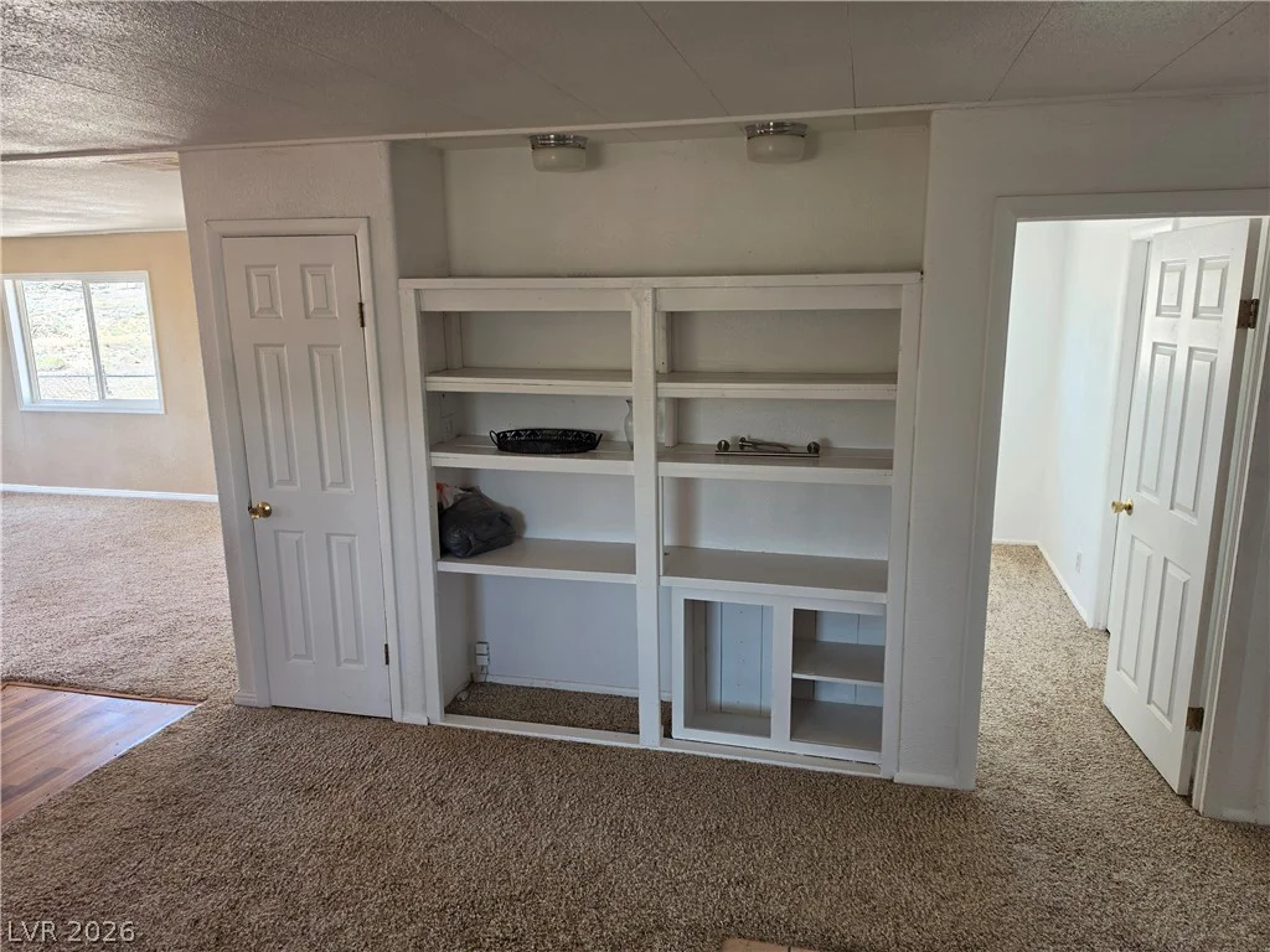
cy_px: 476
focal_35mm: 23
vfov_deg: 58.9
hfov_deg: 73.9
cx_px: 635
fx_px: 844
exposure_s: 1/180
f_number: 1.4
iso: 64
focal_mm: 6.5
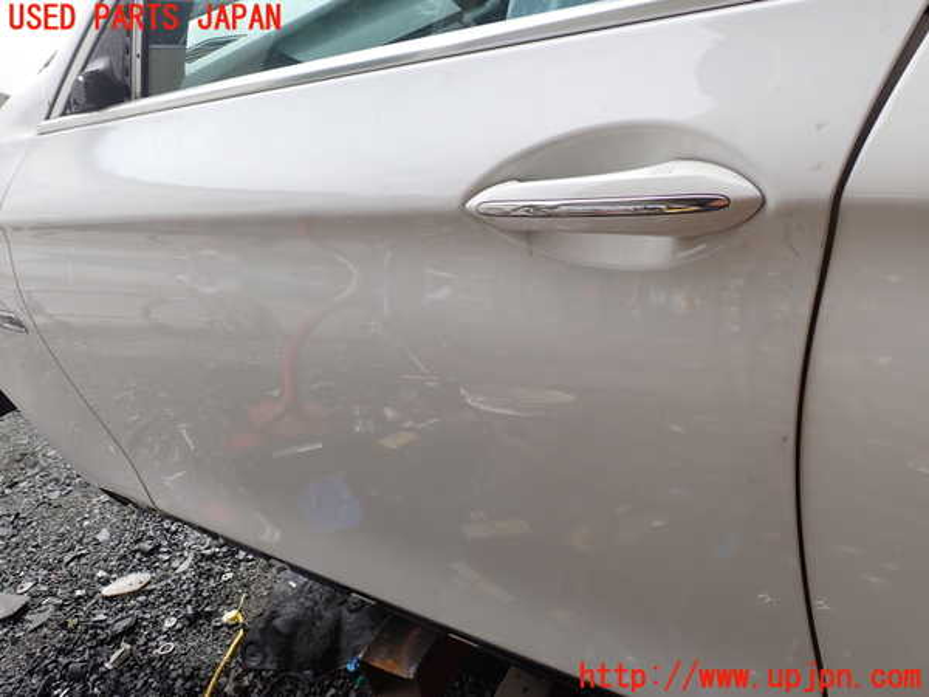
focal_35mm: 30
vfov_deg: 46.8
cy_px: 348
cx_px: 464
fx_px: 805
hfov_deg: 60.0
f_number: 3.2
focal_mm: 5.4
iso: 100
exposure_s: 1/500
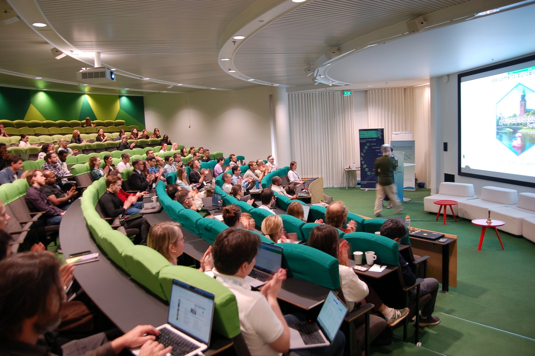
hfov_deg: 70.5
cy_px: 178
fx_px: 379
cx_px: 268
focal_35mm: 26
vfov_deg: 50.3
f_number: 2.8
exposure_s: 1/13
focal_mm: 17
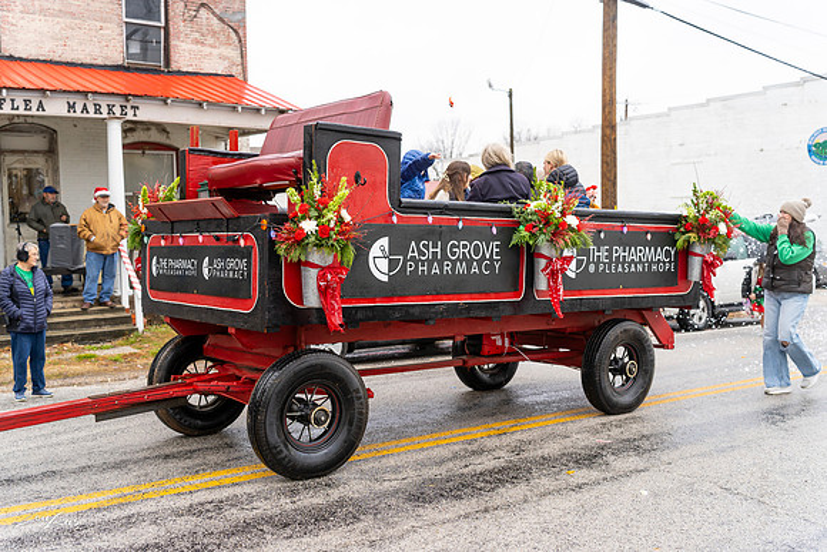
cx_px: 401
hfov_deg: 52.1
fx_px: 846
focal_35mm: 37
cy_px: 276
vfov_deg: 36.1
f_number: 2.8
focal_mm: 35
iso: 500
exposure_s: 1/640
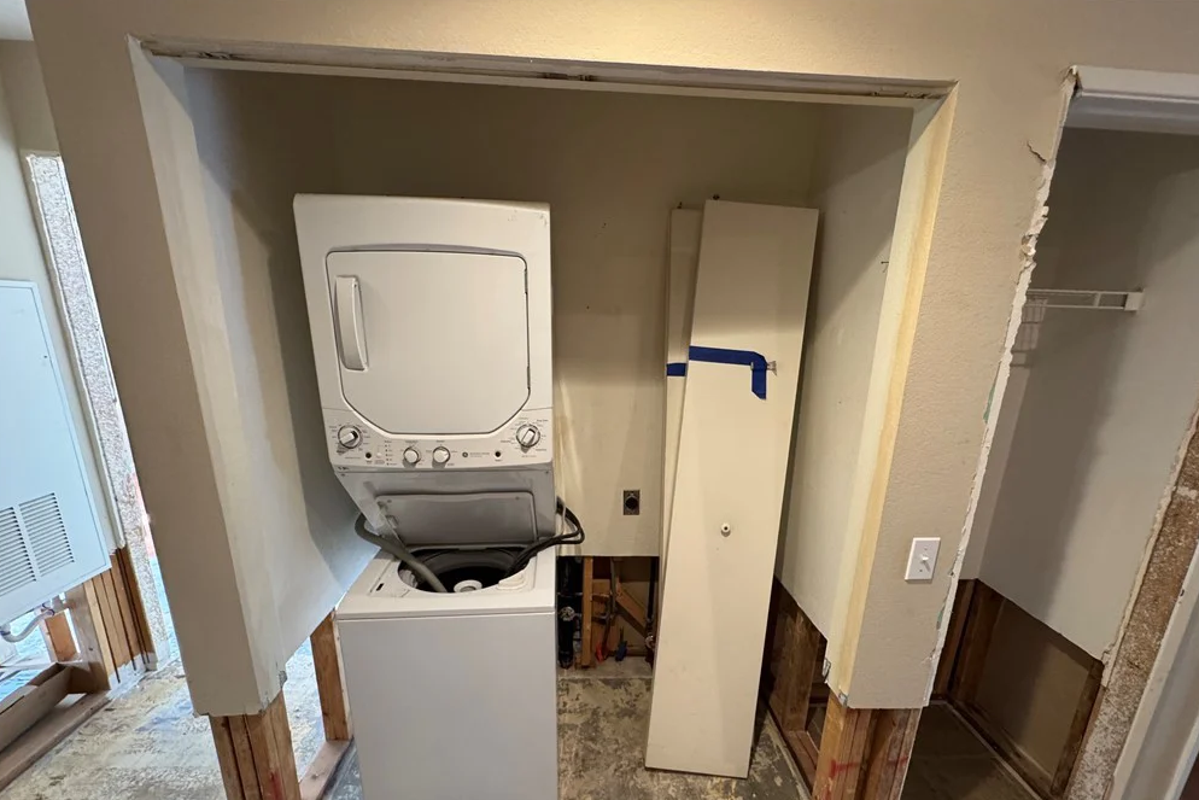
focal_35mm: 15
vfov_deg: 76.9
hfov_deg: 100.4
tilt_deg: -17.2
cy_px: 457
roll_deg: -2.5
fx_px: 500
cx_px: 604
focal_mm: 2.22
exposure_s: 1/60
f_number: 2.2
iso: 320
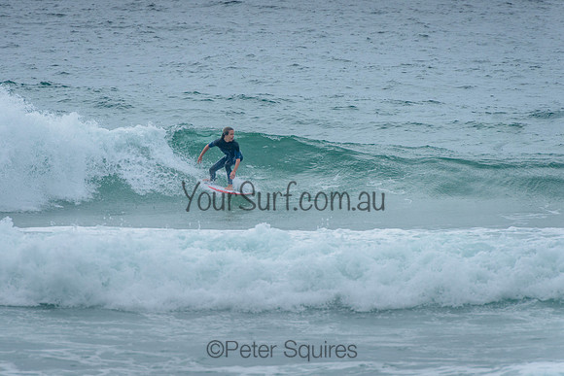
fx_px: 7680
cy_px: 149
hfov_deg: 4.2
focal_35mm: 490
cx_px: 235
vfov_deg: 2.8
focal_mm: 400
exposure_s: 1/1600
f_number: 8
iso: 500
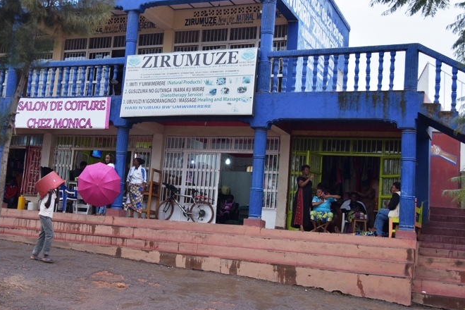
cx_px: 151
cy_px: 144
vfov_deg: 25.5
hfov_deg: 37.1
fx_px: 685
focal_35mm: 53
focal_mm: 35
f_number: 4
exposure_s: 1/100
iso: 500
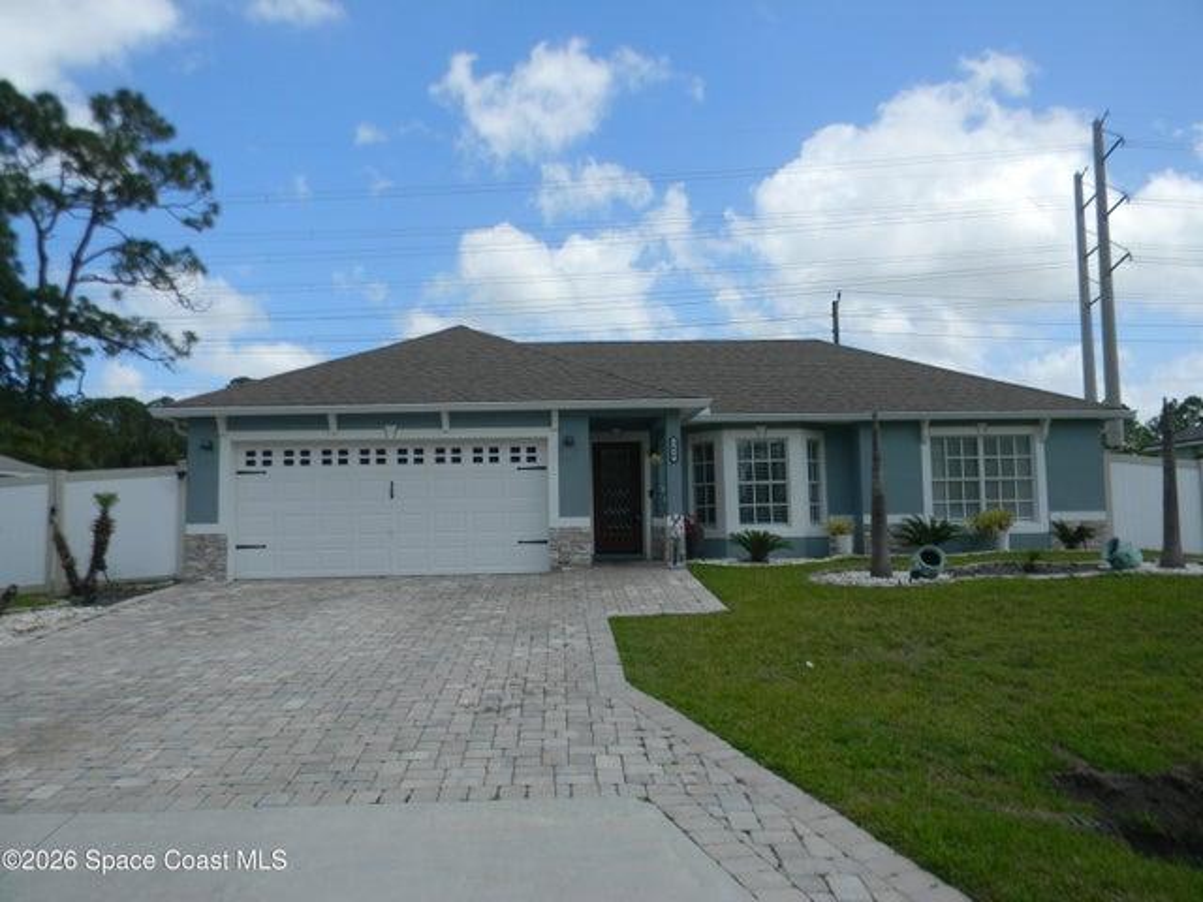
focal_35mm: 28
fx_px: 973
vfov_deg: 49.7
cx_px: 602
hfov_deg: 63.4
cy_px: 451
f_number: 7
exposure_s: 1/326
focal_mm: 5
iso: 80
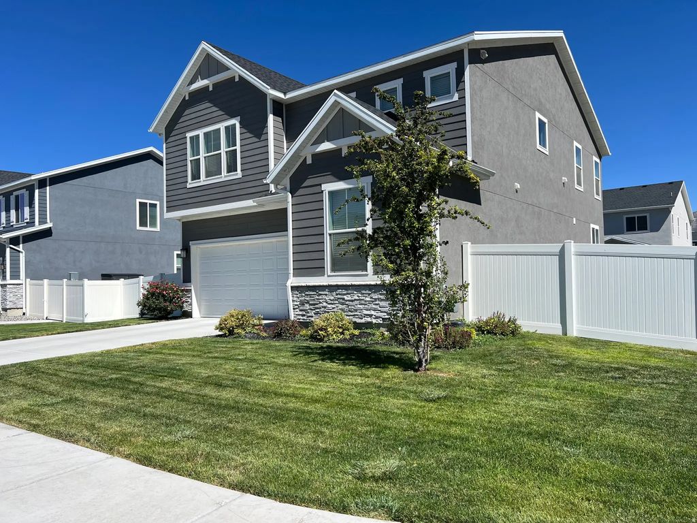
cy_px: 262
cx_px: 348
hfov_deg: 67.3
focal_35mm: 26
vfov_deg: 53.1
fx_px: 524
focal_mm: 5.7
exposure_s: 1/5587
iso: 50
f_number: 1.5
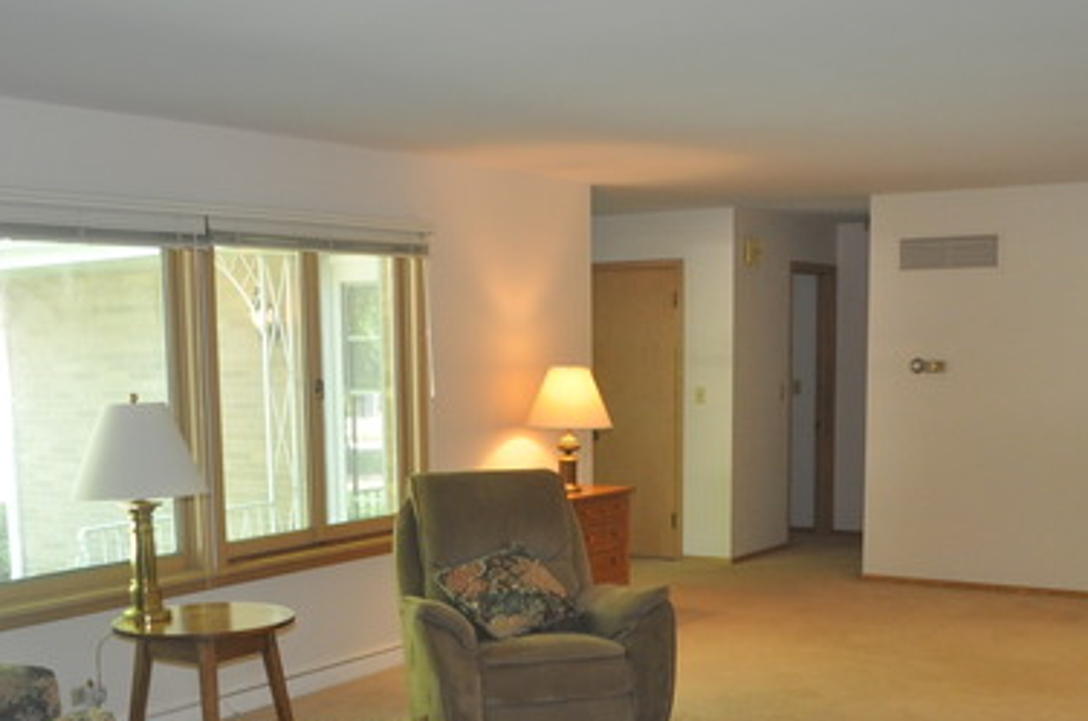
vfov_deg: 28.8
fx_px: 1387
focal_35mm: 46
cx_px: 475
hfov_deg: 42.7
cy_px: 523
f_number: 3.5
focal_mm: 18
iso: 800
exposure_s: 1/60
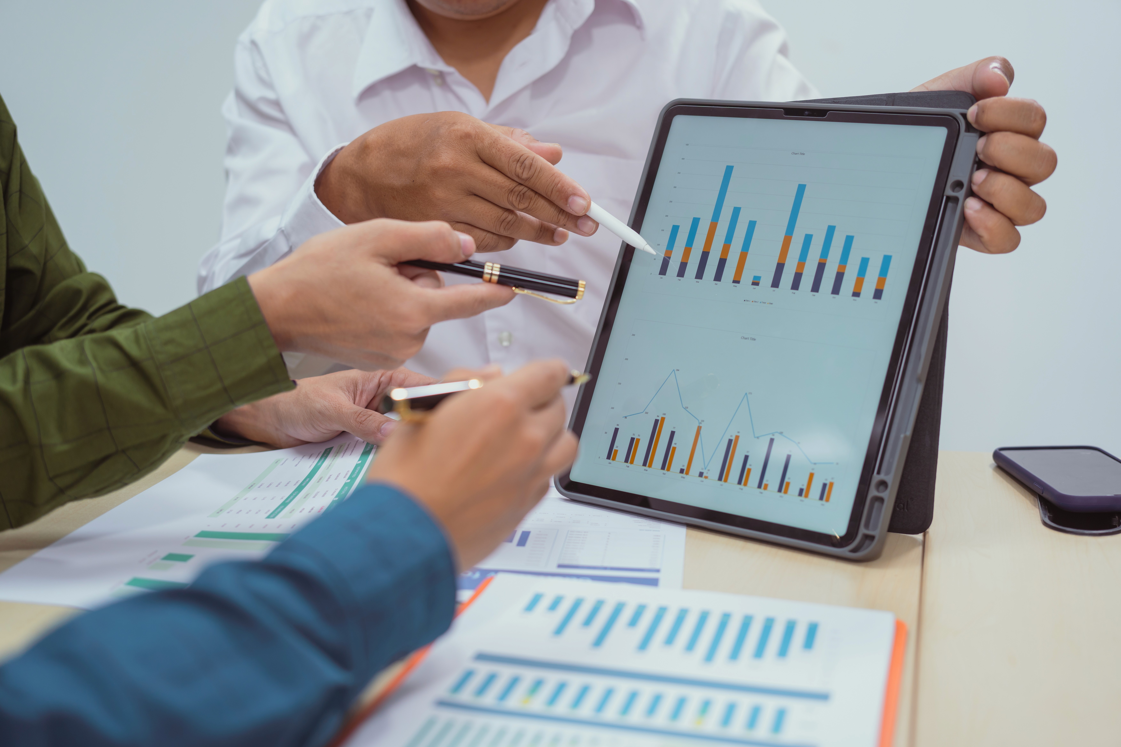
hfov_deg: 39.6
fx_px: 1557
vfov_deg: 27.0
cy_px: 374
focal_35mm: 50
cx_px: 560
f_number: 2.8
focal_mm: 50
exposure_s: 1/125
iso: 400
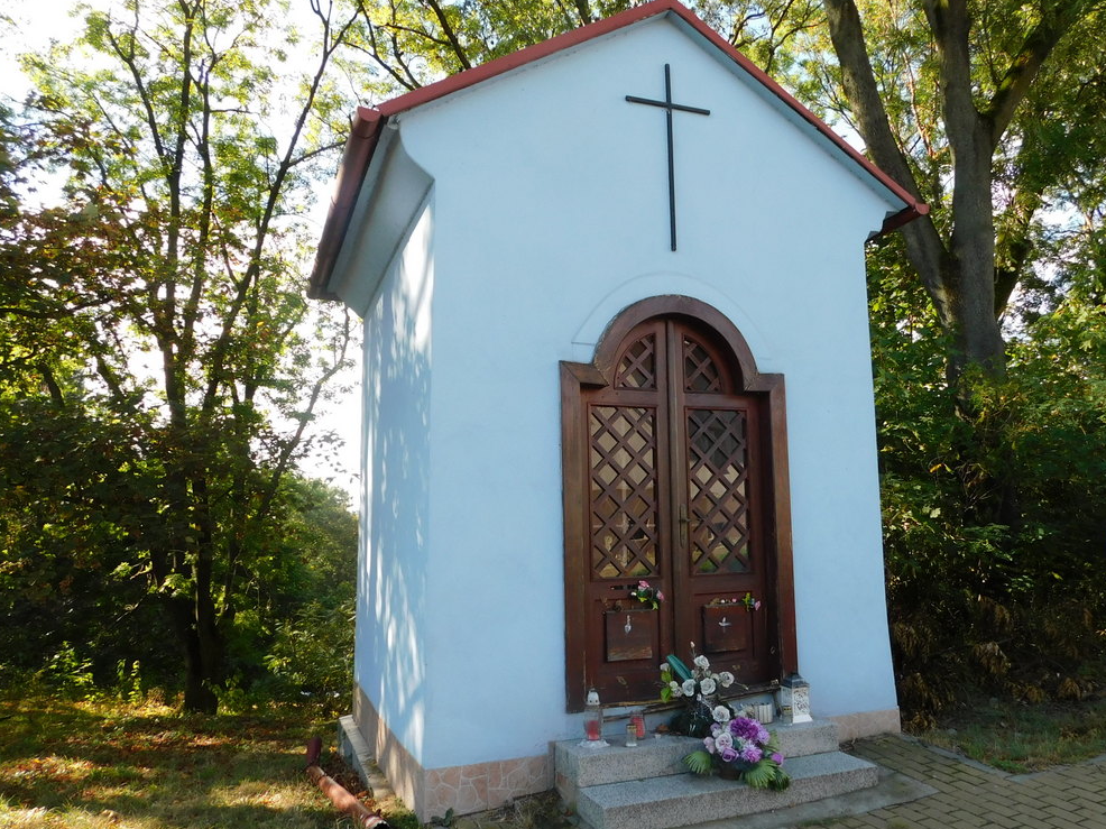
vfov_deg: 49.7
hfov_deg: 63.3
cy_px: 416
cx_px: 607
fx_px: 894
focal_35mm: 28
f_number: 3
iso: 125
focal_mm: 4
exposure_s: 1/320
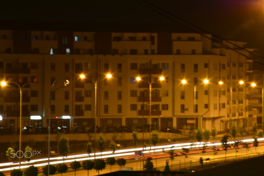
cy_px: 88
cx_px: 132
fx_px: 1540
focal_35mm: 210
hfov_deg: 9.8
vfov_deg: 6.5
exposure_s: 10
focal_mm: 140
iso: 100
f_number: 13
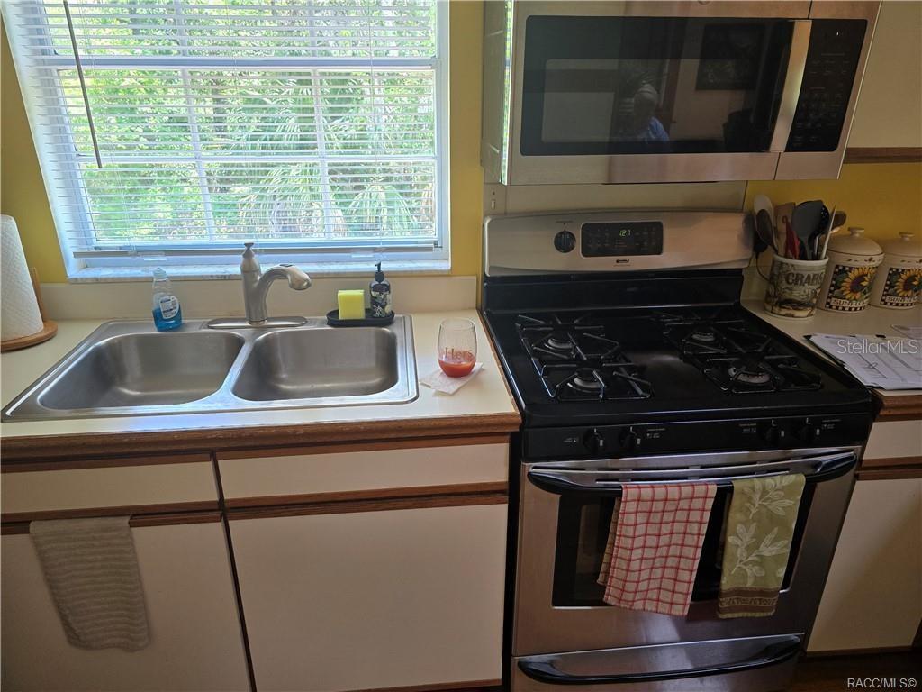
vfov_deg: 58.9
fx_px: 613
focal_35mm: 23
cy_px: 346
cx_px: 461
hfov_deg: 73.9
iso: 200
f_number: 1.7
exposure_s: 1/120
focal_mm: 6.3
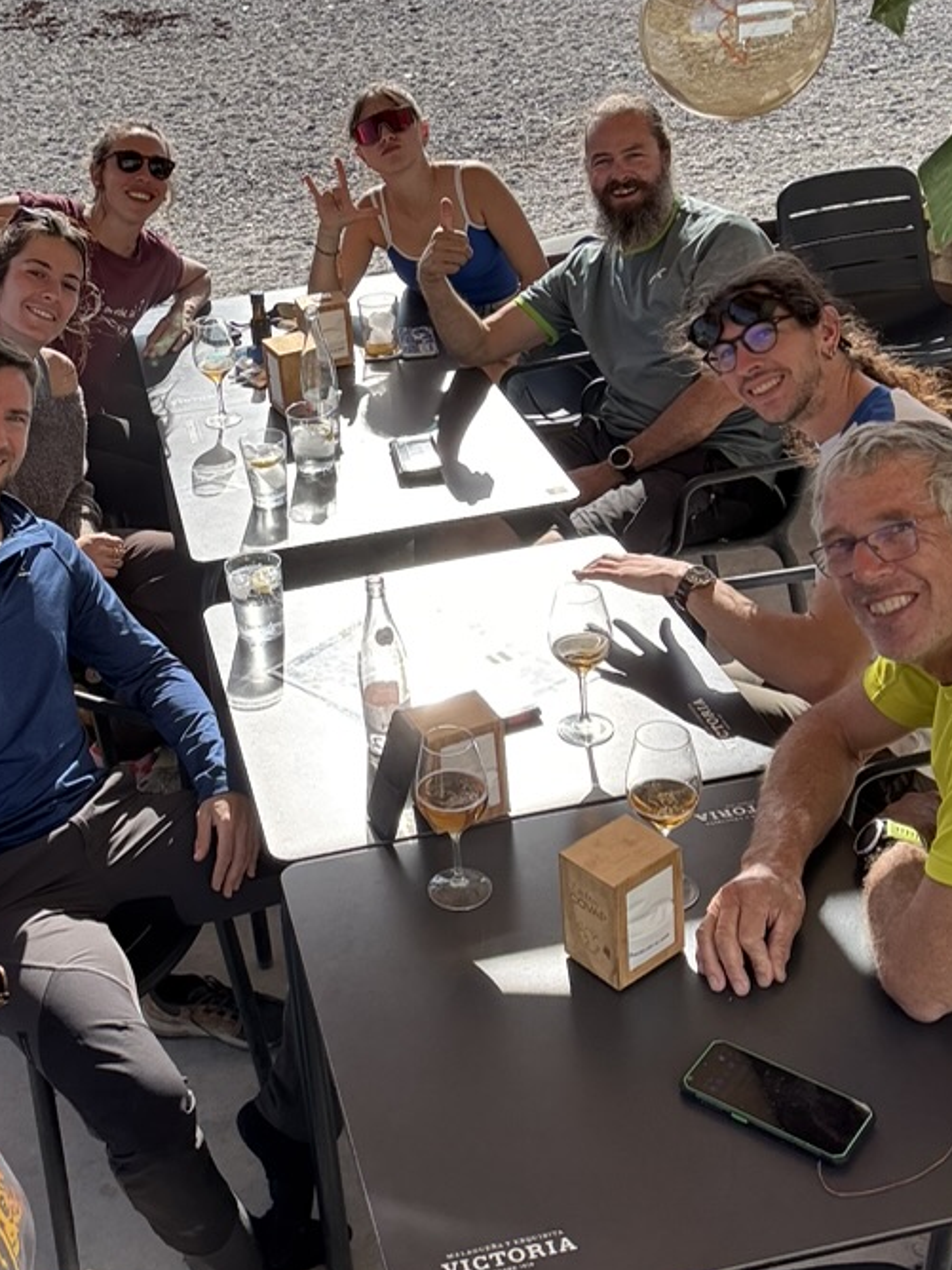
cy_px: 504
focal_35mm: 46
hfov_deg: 31.2
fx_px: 1687
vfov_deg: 41.0
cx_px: 308
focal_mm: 2.69
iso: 25
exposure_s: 1/557
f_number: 1.9
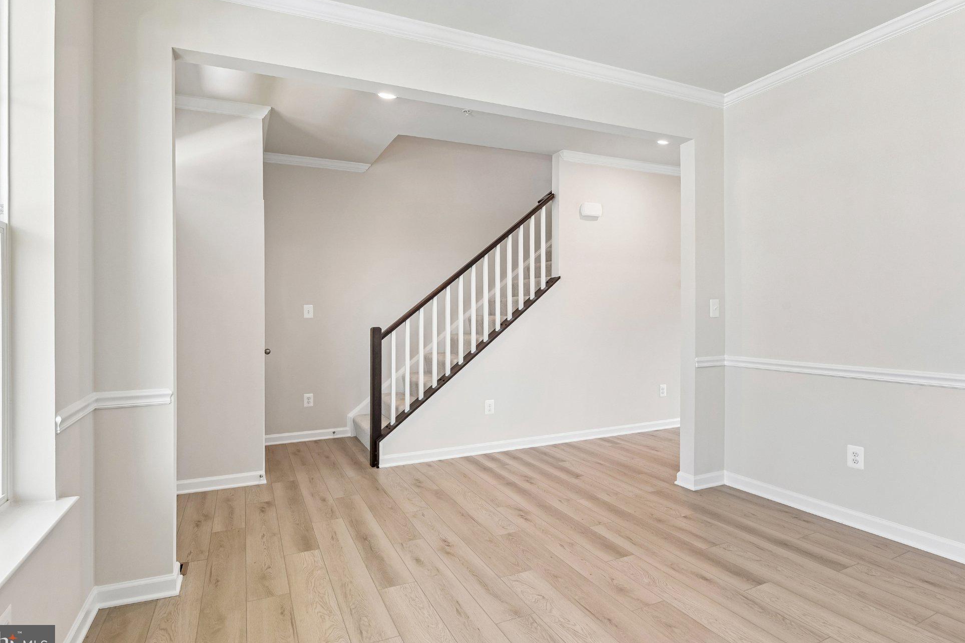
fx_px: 456
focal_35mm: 17
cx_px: 456
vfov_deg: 70.4
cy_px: 320
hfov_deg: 93.2
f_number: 8
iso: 400
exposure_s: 1/50
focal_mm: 16
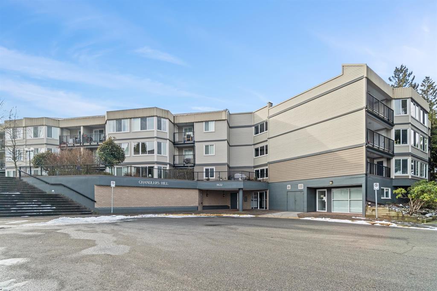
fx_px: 182
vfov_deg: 77.3
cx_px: 218
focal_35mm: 15
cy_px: 146
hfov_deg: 100.4
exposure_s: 1/320
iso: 200
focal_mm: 10
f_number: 8
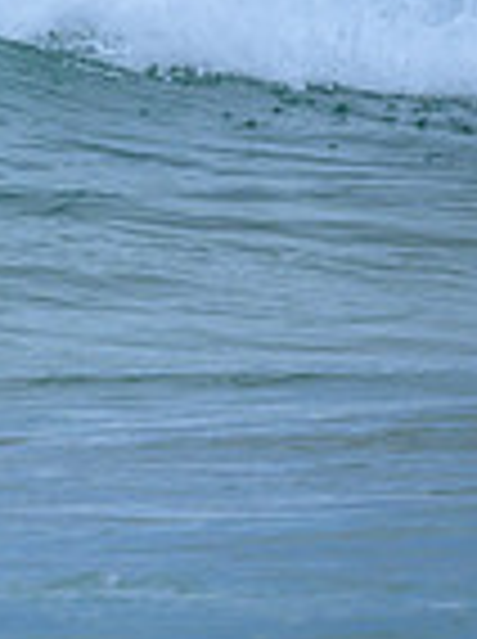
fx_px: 79630
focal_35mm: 4321
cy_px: -236
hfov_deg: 0.3
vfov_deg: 0.5
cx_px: -599
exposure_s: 1/2000
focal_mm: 800
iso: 220
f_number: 6.3
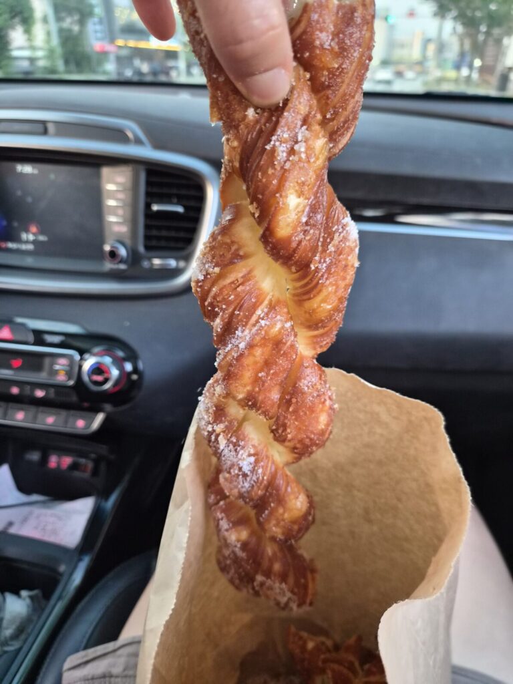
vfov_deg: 73.9
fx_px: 454
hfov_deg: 58.9
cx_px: 256
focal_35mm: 23
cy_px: 342
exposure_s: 1/120
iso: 640
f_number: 1.8
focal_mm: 5.4
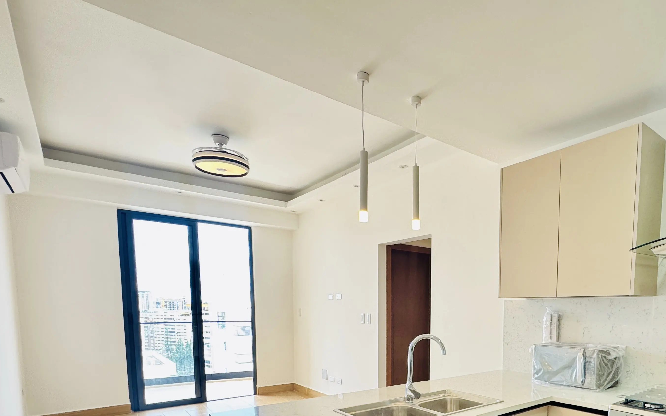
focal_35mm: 22
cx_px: 432
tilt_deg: -5.0
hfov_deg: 77.6
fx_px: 399
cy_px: 346
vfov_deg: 50.9
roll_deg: +0.2
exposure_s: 1/99
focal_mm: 2.22
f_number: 2.2
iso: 160
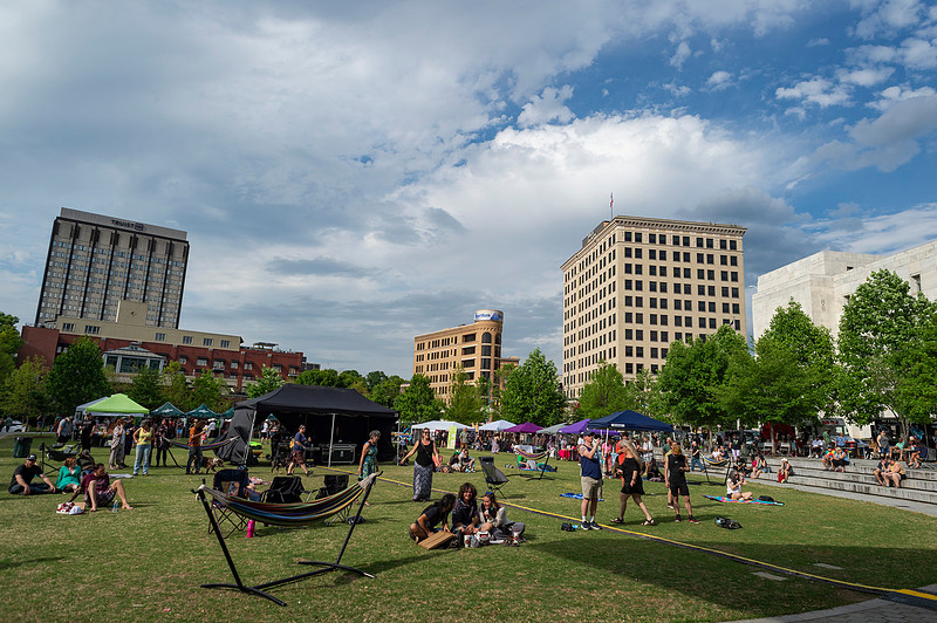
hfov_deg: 73.8
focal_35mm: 24
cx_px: 468
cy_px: 312
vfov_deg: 53.1
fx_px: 624
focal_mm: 24
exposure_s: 1/800
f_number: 8
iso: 200
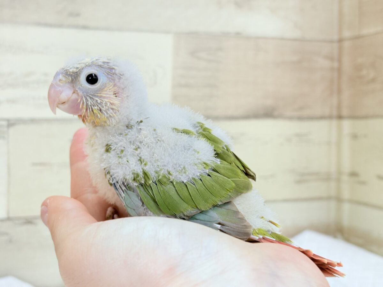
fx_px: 575
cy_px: 144
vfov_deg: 28.0
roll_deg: -0.4
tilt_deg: -5.6
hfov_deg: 36.8
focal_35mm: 52
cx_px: 192
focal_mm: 5.96
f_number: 1.6
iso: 64
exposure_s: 1/50
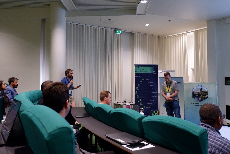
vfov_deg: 43.7
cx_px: 115
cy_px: 77
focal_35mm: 30
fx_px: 192
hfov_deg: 61.9
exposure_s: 1/160
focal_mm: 20.9
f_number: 4.2
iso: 2500
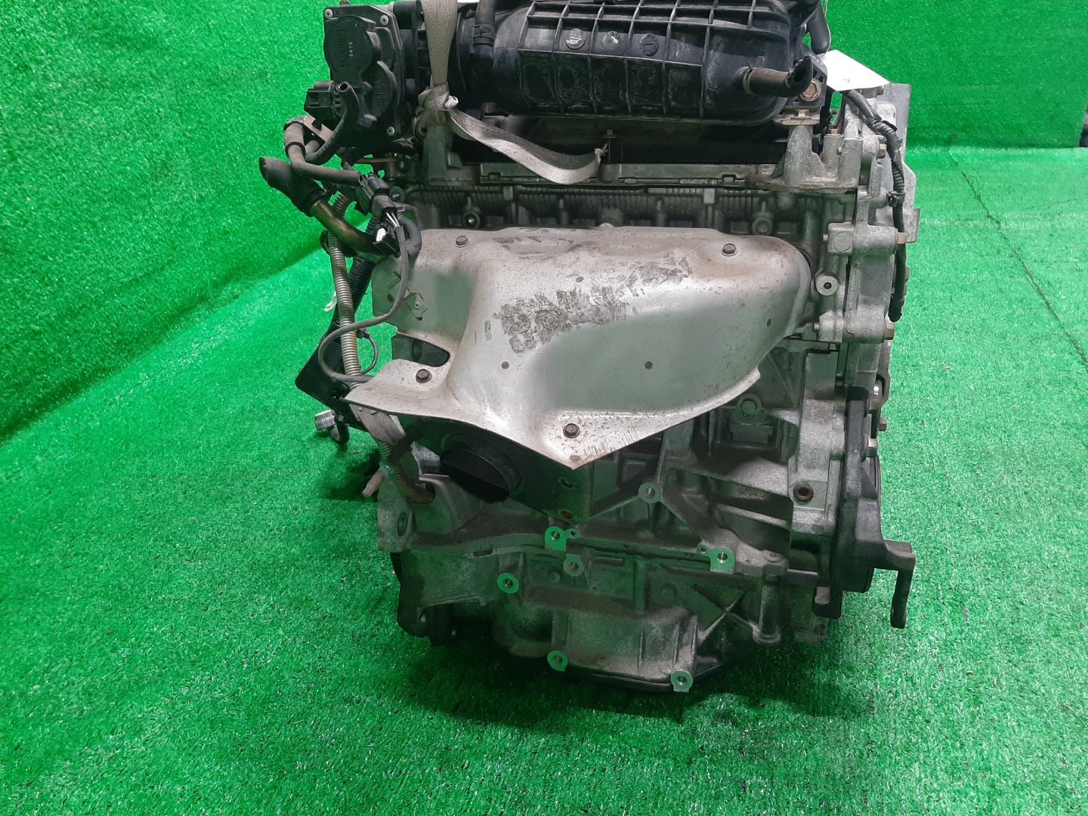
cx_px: 544
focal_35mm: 26
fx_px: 817
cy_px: 408
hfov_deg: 67.3
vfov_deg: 53.1
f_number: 1.7
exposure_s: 1/50
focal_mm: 3.93
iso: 172
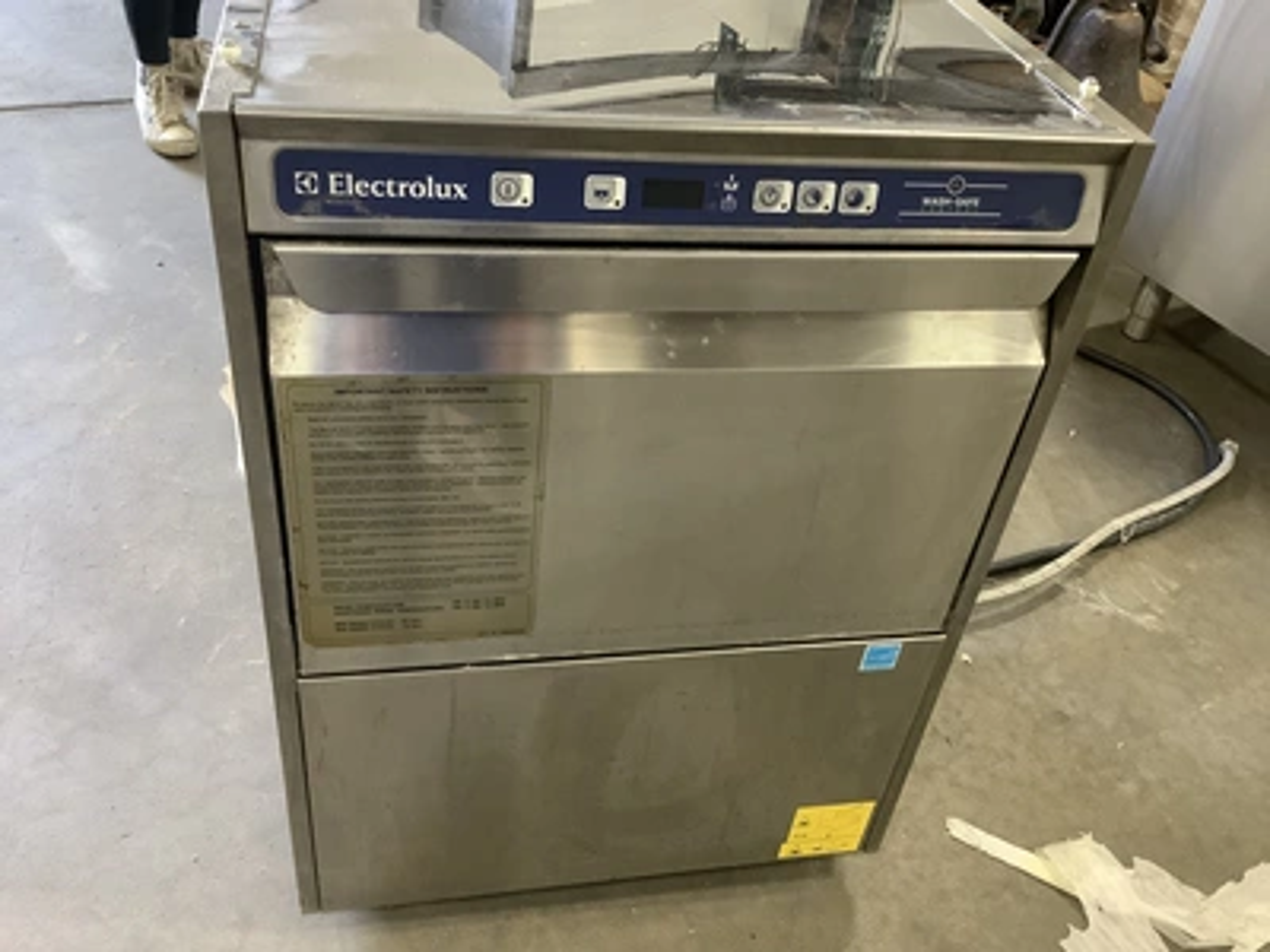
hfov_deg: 58.4
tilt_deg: -39.3
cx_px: 635
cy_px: 476
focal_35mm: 31
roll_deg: -9.3
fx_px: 1137
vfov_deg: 45.4
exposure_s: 1/40
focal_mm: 3.3
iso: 400
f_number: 2.4
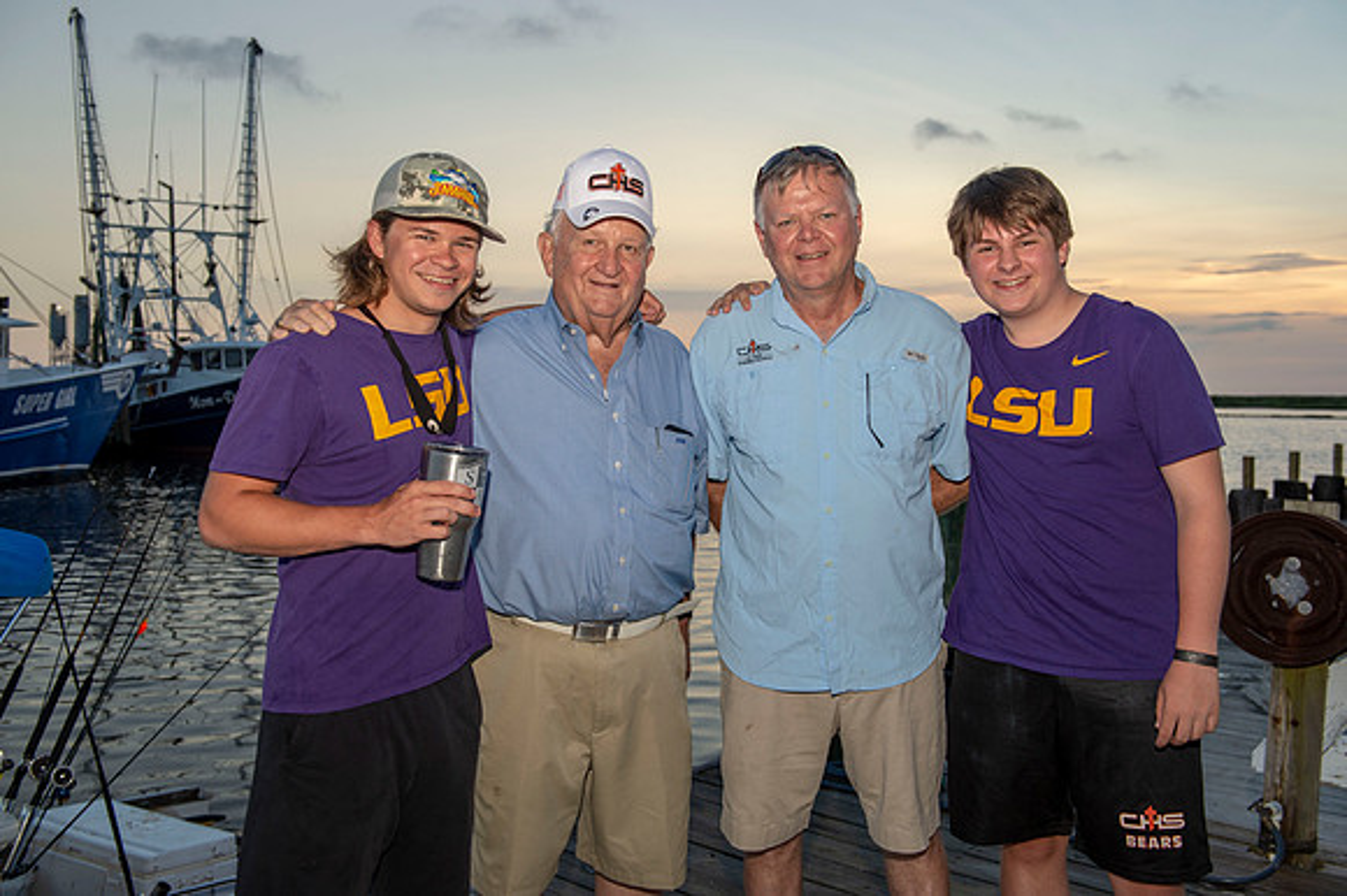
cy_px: 448
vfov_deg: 37.8
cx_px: 674
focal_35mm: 35
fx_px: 1309
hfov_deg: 54.5
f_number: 5.6
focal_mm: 35
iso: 200
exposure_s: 1/200
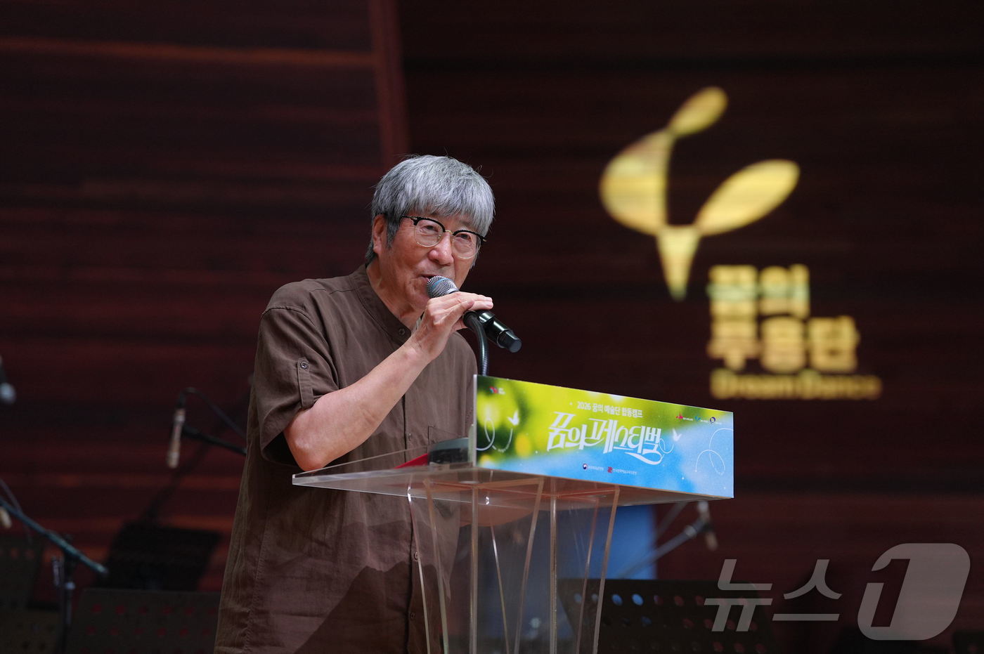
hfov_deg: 18.0
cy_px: 327
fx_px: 3113
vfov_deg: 12.0
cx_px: 492
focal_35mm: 114
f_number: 3.2
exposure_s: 1/320
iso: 1250
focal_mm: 114
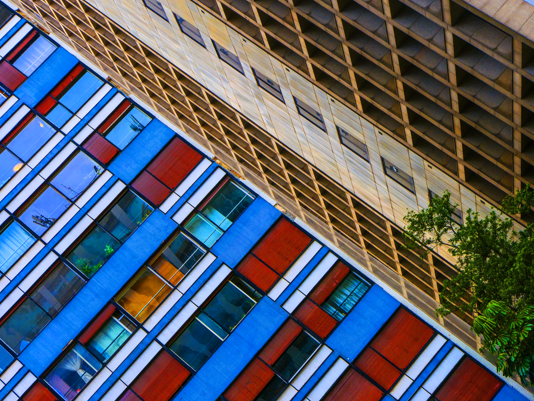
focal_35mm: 78
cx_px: 271
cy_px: 198
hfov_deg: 25.0
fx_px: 1203
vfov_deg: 18.9
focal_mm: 34
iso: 200
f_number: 8
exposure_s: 1/100
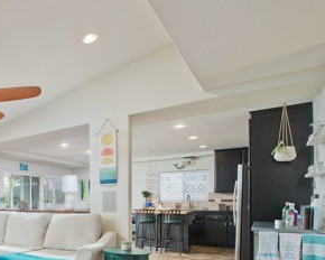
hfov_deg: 47.5
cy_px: 194
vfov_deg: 48.1
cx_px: -16
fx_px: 279
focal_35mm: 29
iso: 400
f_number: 5.6
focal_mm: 14
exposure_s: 1/125
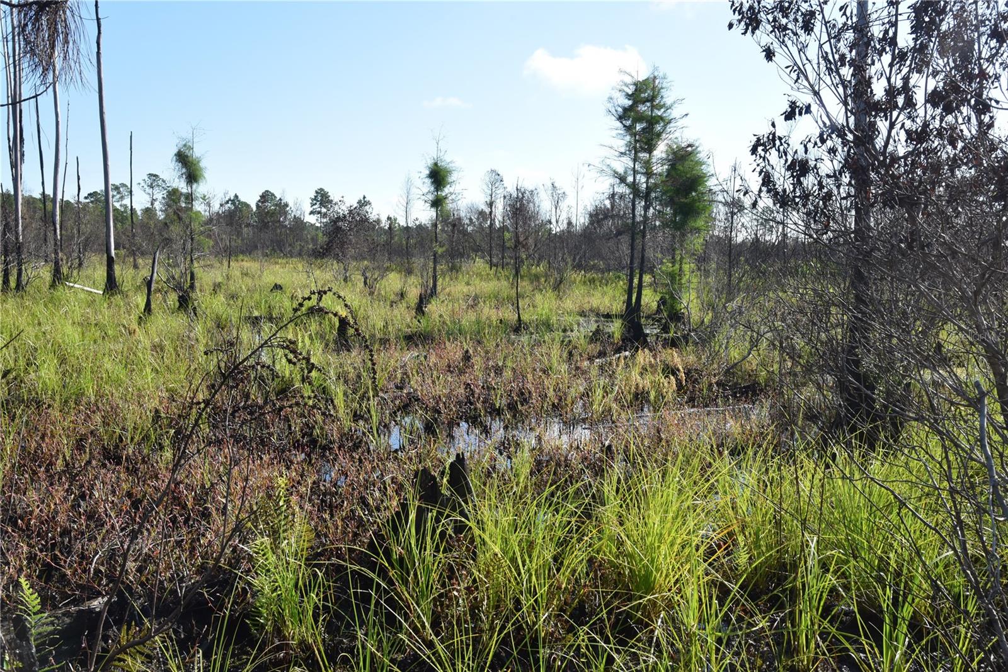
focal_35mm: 38
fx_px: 1064
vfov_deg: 35.1
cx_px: 504
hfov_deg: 50.7
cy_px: 336
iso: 1250
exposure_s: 1/640
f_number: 13
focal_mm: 38
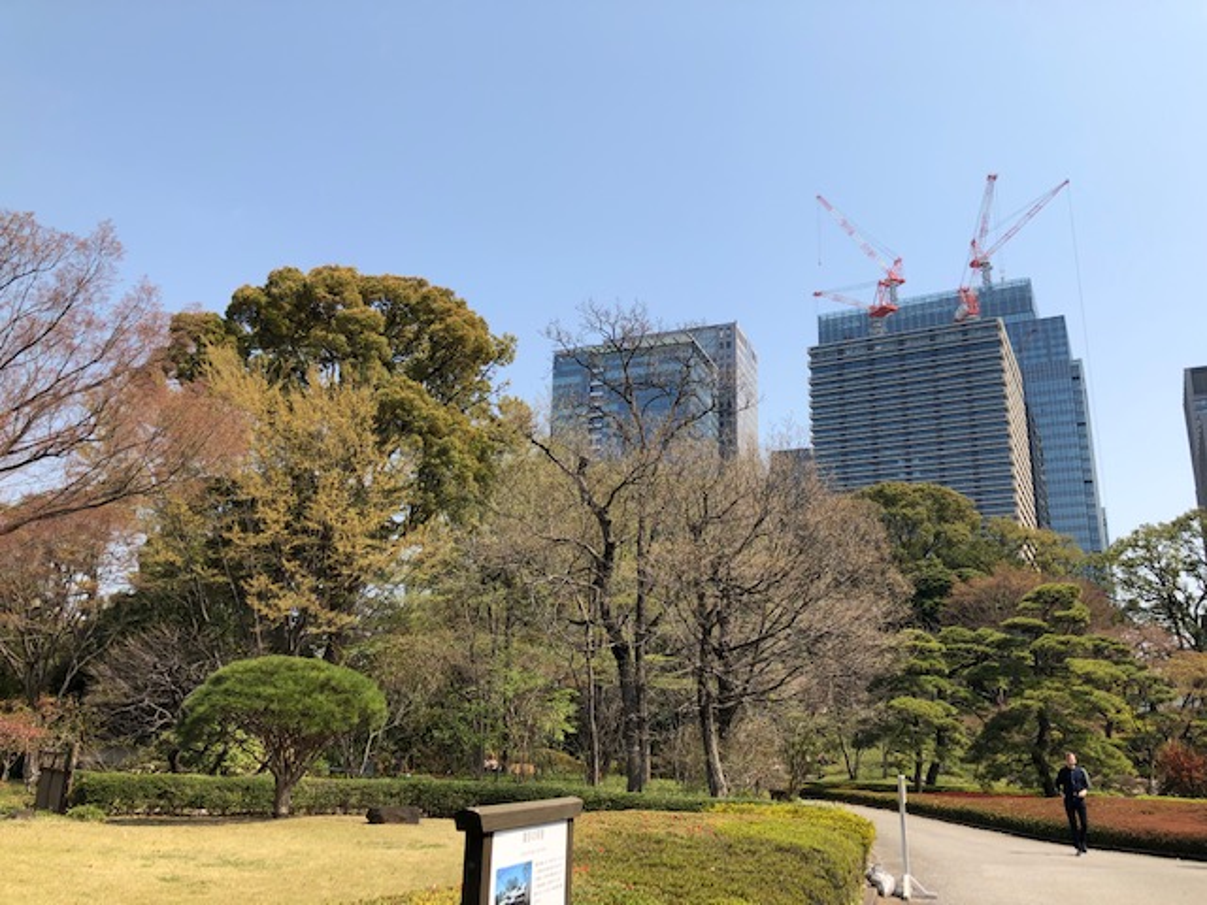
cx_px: 604
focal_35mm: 28
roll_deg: -1.8
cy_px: 452
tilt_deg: +15.3
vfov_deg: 49.7
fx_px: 976
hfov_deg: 63.4
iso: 20
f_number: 1.8
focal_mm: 3.99
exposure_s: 1/1621
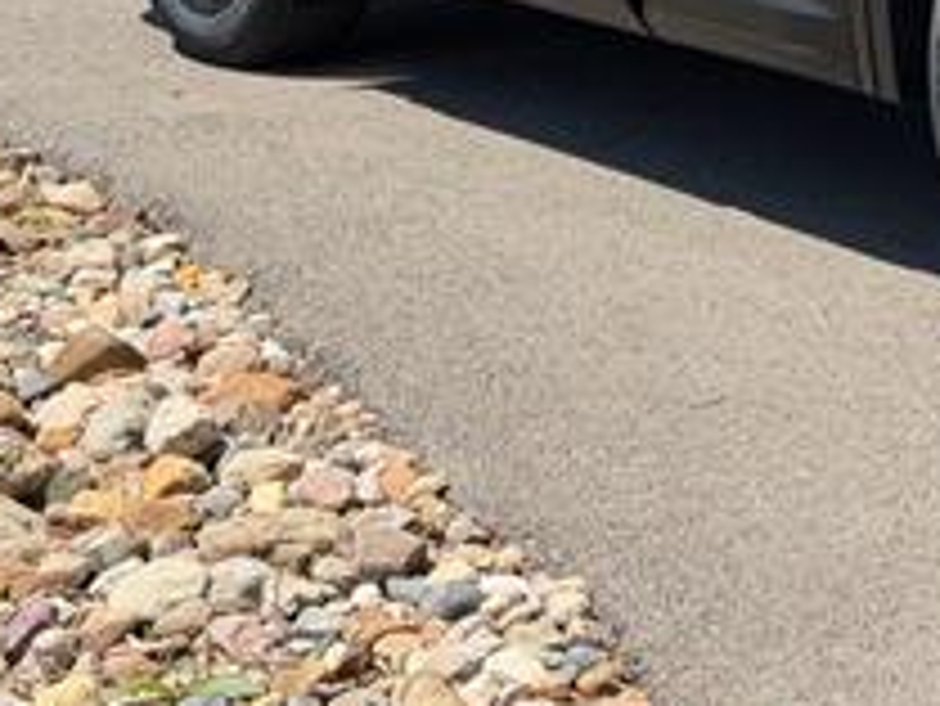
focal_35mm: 147
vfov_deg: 9.8
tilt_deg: -7.0
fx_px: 3994
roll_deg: +4.1
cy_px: -310
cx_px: 1223
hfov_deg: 13.0
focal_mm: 6.76
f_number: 1.78
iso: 80
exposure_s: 1/5208
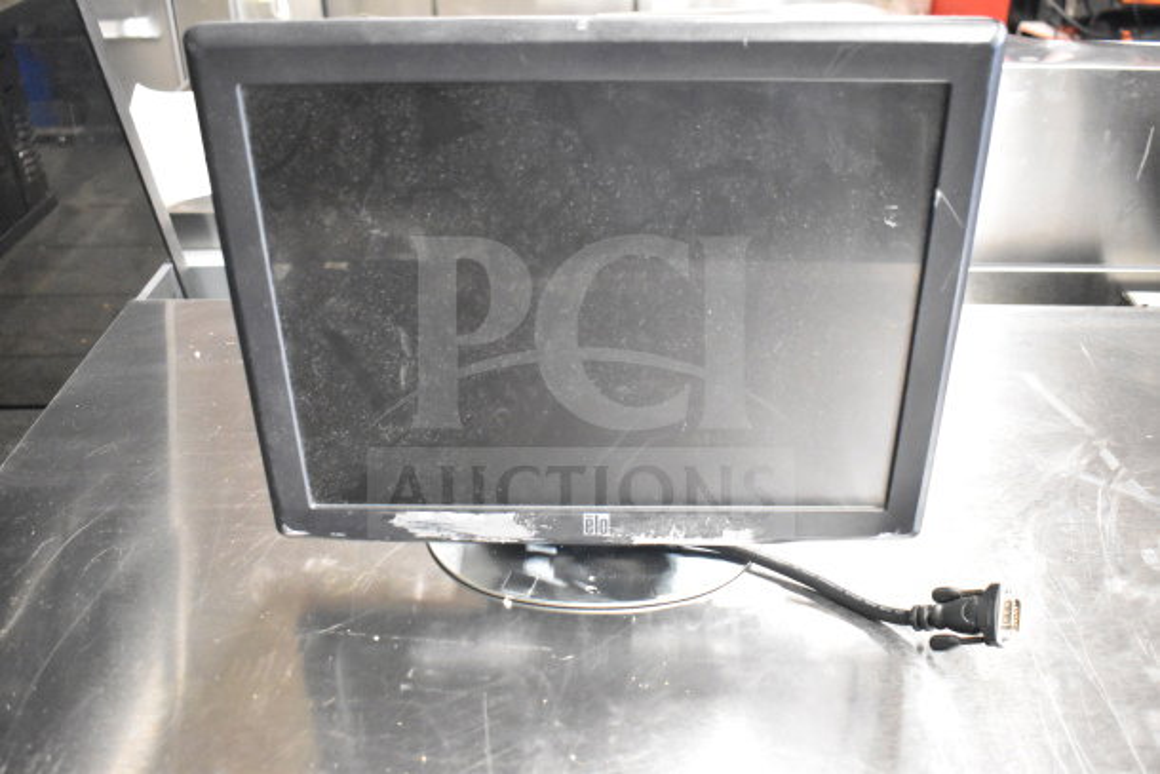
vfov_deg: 36.9
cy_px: 387
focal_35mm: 36
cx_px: 580
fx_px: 1160
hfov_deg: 53.1
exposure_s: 1/40
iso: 10000
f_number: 3.8
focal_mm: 24
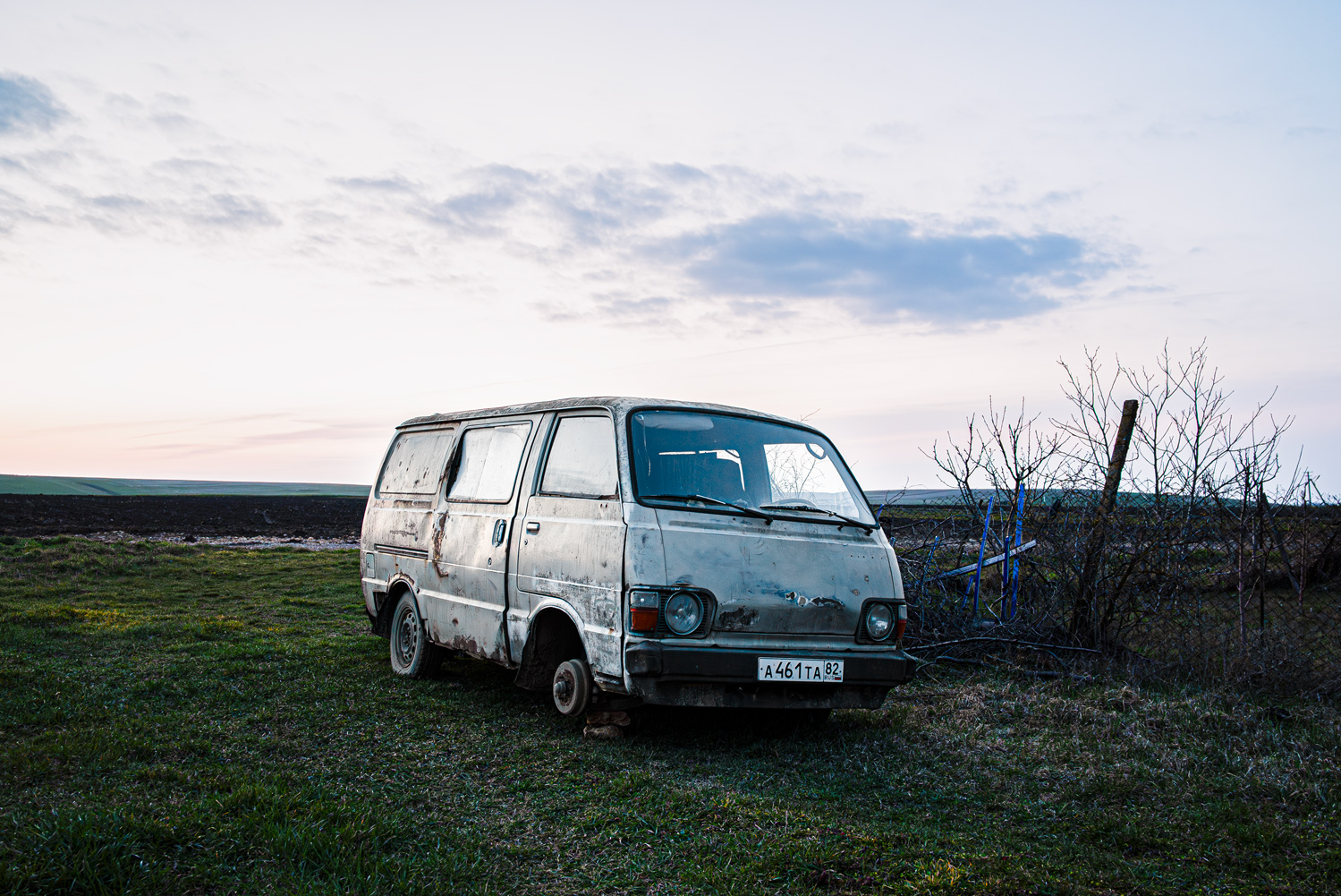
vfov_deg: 43.7
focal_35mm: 30
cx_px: 670
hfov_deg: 61.9
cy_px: 448
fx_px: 1118
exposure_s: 1/60
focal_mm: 30
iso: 1000
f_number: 4.5
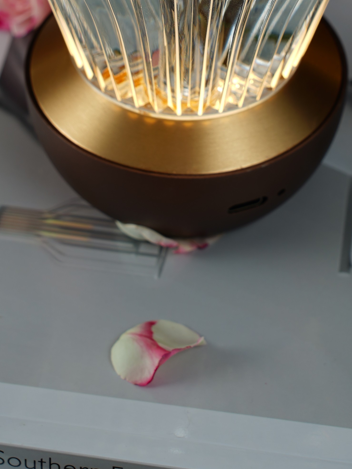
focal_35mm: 219
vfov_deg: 8.9
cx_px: 198
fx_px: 2969
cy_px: -61
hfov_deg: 6.8
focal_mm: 75
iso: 50
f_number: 7.1
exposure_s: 1/50
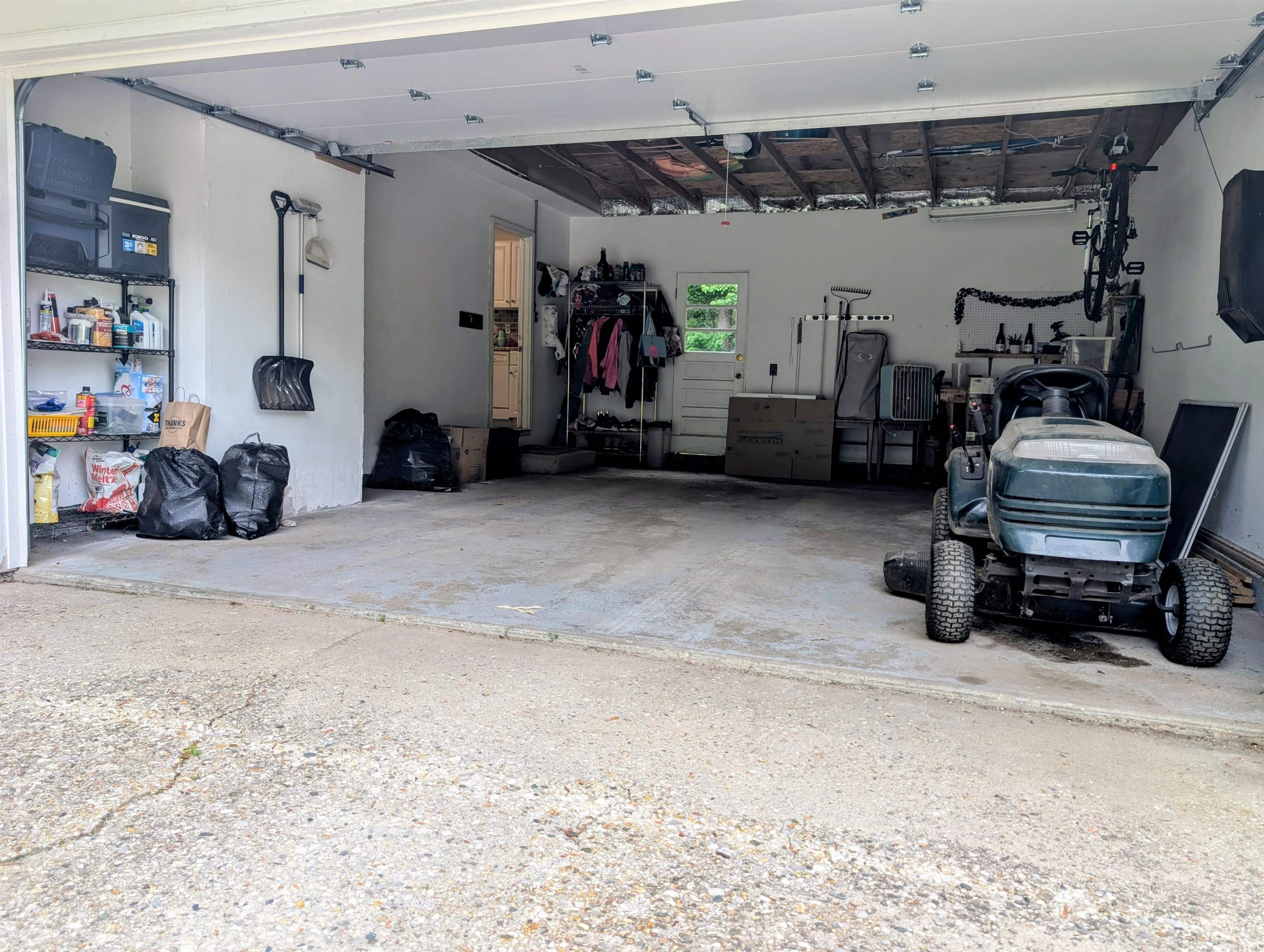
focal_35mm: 24
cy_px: 476
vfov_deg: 56.9
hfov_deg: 71.5
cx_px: 632
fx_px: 878
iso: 22
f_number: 1.68
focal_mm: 6.9
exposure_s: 1/51.1
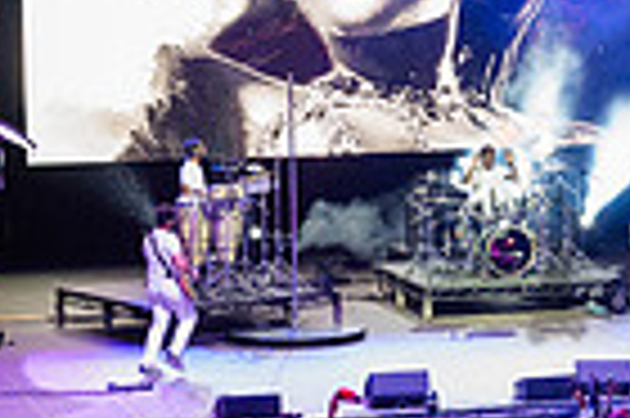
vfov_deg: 7.5
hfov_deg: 11.2
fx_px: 3181
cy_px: 263
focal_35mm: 182
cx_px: 554
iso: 6400
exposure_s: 1/250
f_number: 4.5
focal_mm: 42
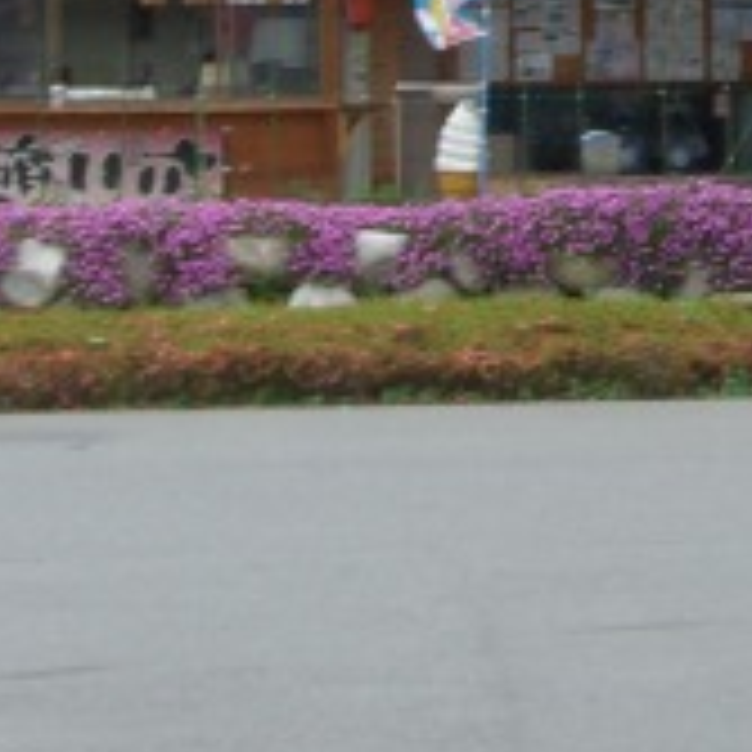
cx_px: 1261
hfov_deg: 7.6
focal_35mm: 224
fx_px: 5505
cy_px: -162
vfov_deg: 7.7
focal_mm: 10.7
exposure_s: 1/200
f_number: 5.8
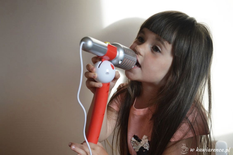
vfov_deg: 21.5
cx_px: 116
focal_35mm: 63
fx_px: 407
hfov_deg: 31.9
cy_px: 78
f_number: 5
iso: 400
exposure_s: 1/60
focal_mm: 42
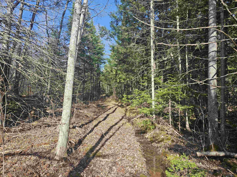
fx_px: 157
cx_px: 118
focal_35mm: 23
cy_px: 88
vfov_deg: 58.9
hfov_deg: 73.9
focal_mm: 5.4
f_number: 1.8
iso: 50
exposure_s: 1/1058
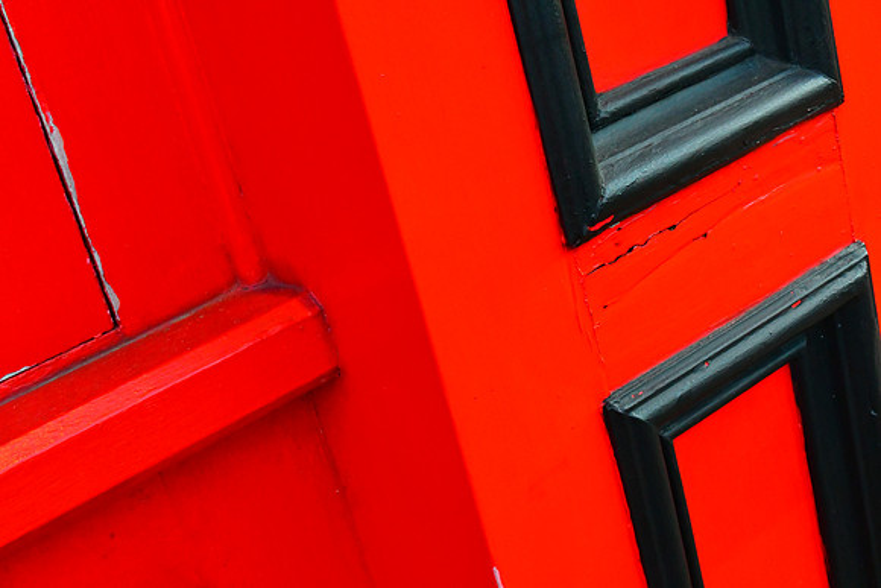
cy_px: 294
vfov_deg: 26.0
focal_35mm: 52
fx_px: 1273
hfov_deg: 38.2
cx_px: 440
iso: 6400
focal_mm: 35
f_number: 18
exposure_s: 1/25
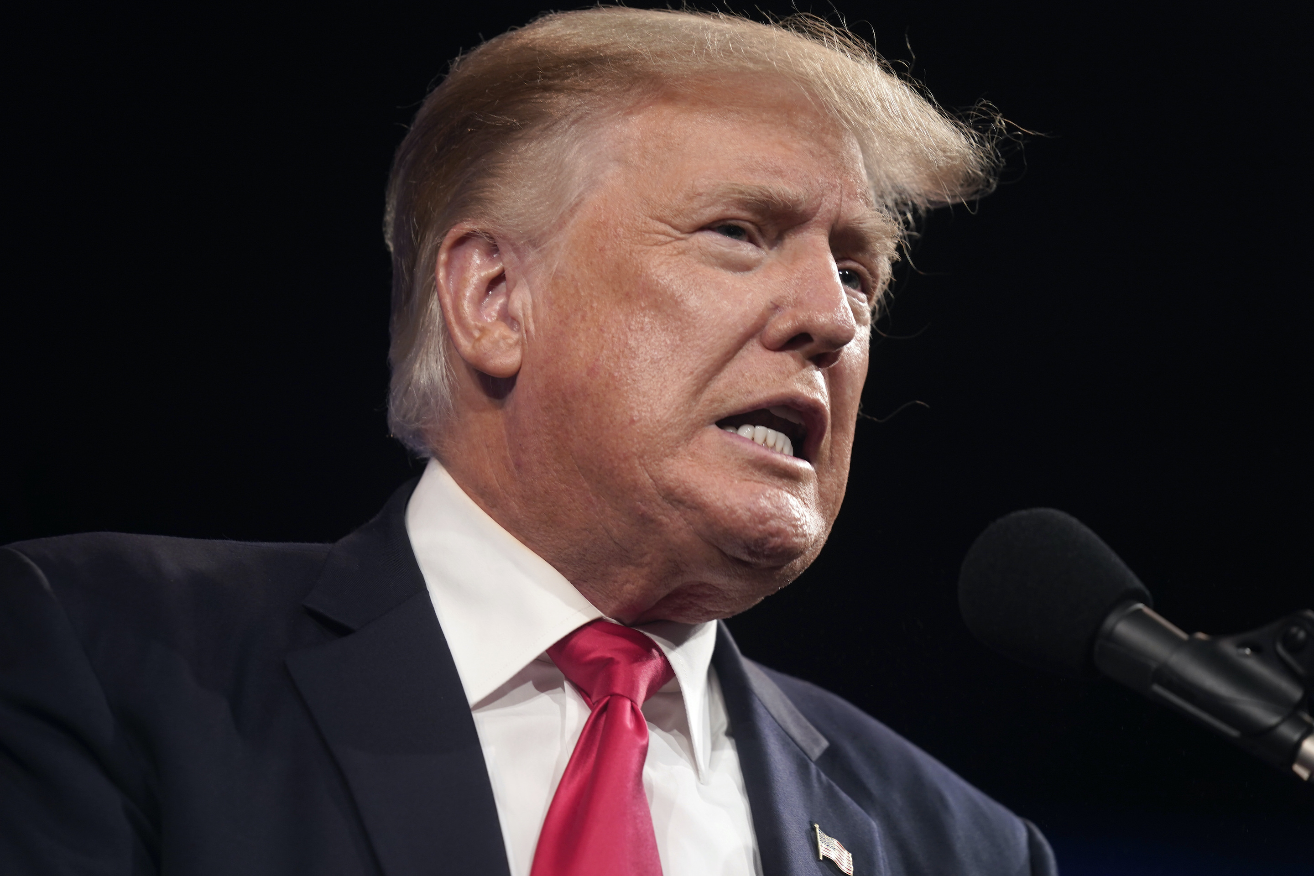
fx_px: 10219
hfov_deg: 7.4
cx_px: 657
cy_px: 438
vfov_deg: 4.9
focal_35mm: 280
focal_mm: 280
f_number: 4
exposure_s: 1/160
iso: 640
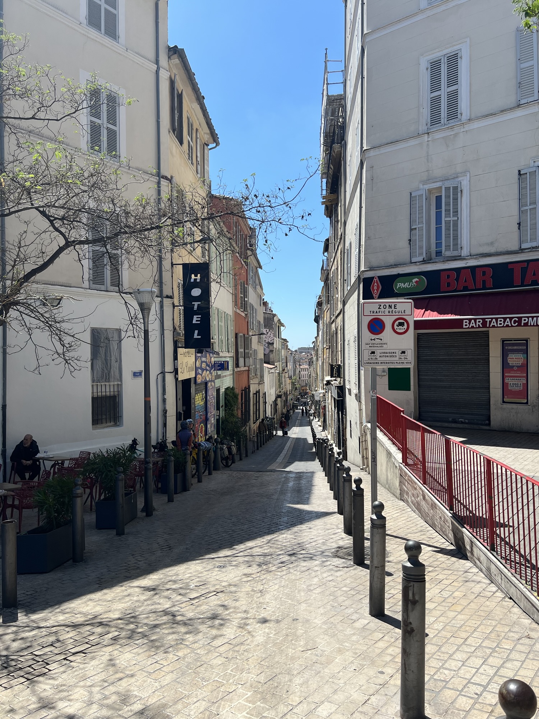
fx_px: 540
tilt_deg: +1.2
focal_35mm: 26
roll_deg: +1.5
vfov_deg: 67.3
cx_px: 270
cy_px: 360
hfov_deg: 53.1
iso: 50
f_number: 1.5
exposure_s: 1/3968
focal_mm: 5.7
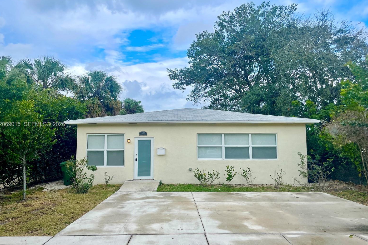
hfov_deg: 65.5
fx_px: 286
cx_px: 181
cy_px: 125
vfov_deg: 46.4
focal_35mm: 28
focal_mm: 4.2
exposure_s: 1/1490
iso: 32
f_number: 1.6
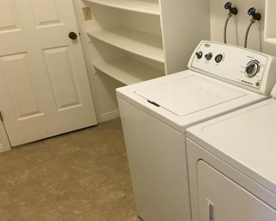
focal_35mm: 43
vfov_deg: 34.7
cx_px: 201
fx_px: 351
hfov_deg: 41.8
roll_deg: +2.9
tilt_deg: -26.4
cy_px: 139
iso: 160
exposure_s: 1/30
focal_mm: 4.15
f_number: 2.2
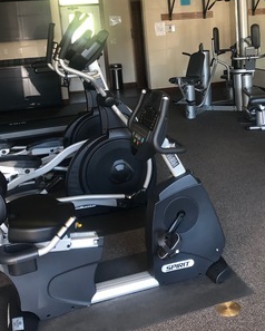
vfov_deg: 39.7
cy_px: 104
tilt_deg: -10.3
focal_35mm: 46
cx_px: 184
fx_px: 451
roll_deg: +4.6
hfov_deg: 32.4
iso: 64
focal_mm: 3.99
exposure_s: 1/15
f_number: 1.8
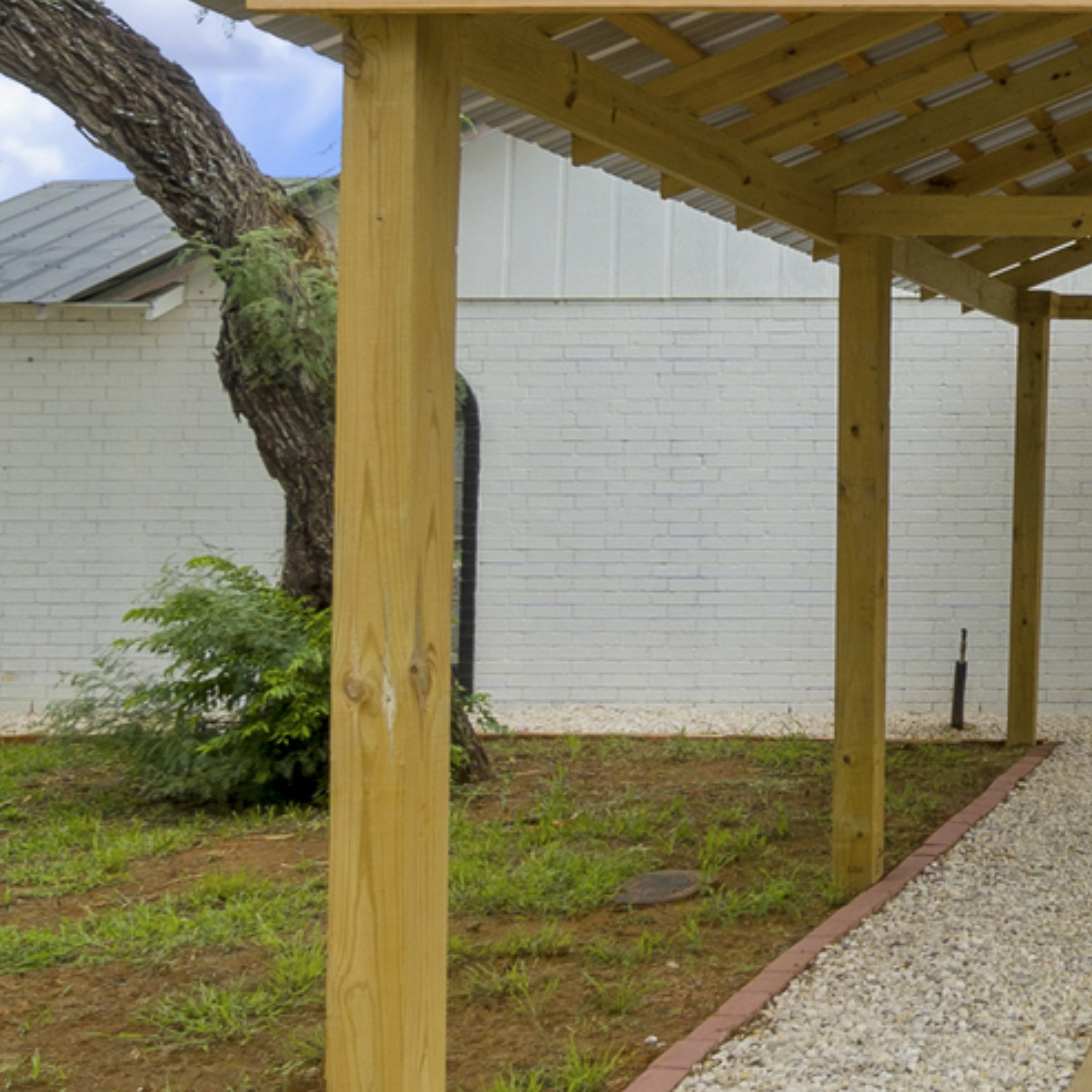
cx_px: 1412
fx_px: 1499
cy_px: 235
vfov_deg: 38.7
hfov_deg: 31.2
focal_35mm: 42
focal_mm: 10
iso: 400
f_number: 8
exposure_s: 1/160
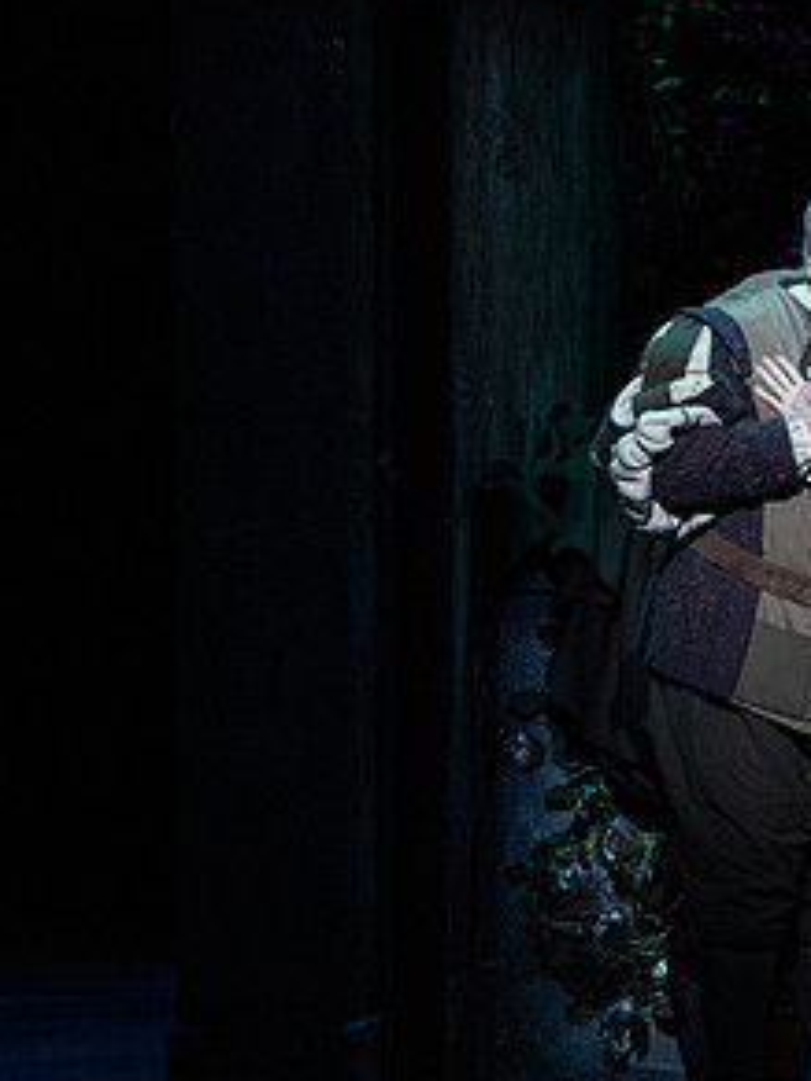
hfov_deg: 3.6
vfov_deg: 4.9
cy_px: 445
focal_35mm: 408
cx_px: 966
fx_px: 12745
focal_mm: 200
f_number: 6.3
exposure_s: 1/200
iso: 5000
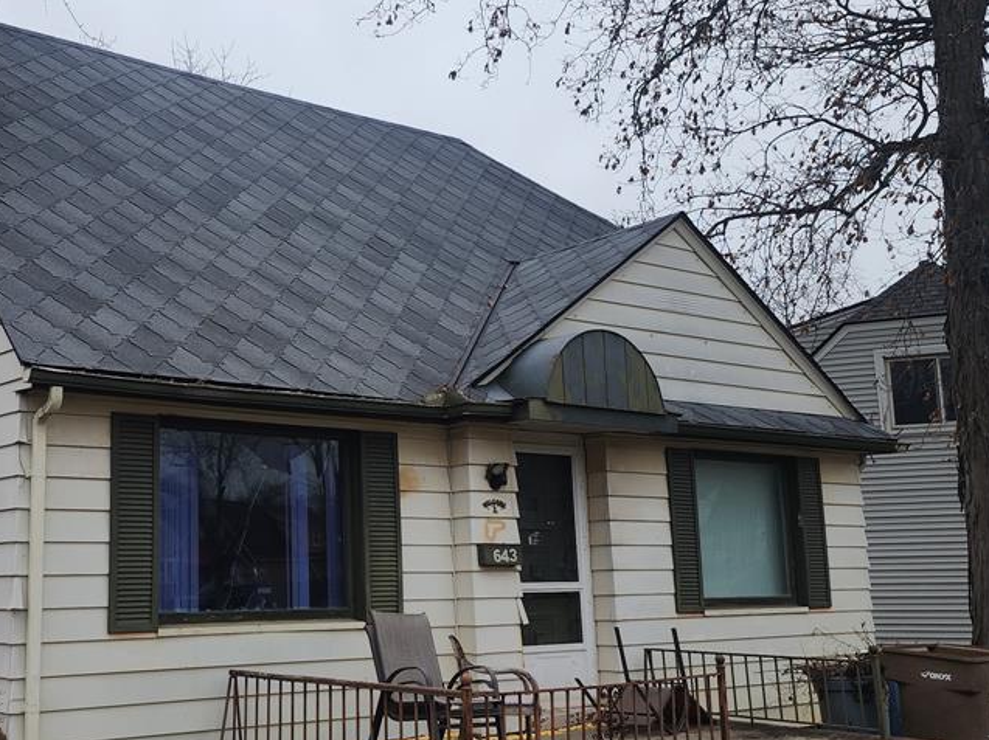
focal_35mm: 37
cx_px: 264
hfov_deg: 48.5
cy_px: 358
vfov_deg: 38.6
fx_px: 1057
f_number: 1.8
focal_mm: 6.4
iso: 12
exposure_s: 1/232
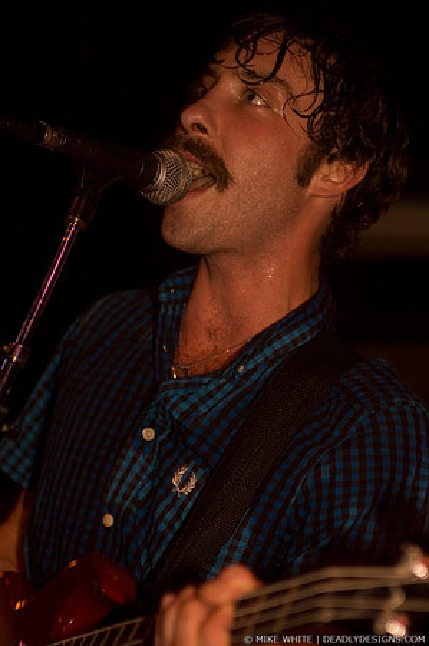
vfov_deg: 19.5
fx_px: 1881
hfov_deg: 13.0
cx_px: 214
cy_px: 323
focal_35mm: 105
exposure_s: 1/60
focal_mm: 70
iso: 800
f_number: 2.8
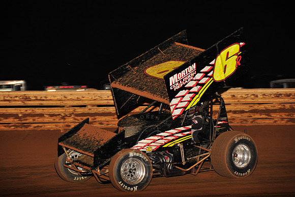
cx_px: 148
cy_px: 98
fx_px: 1392
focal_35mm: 170
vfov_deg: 8.1
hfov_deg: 12.1
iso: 1000
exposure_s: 1/320
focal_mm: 170
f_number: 6.3
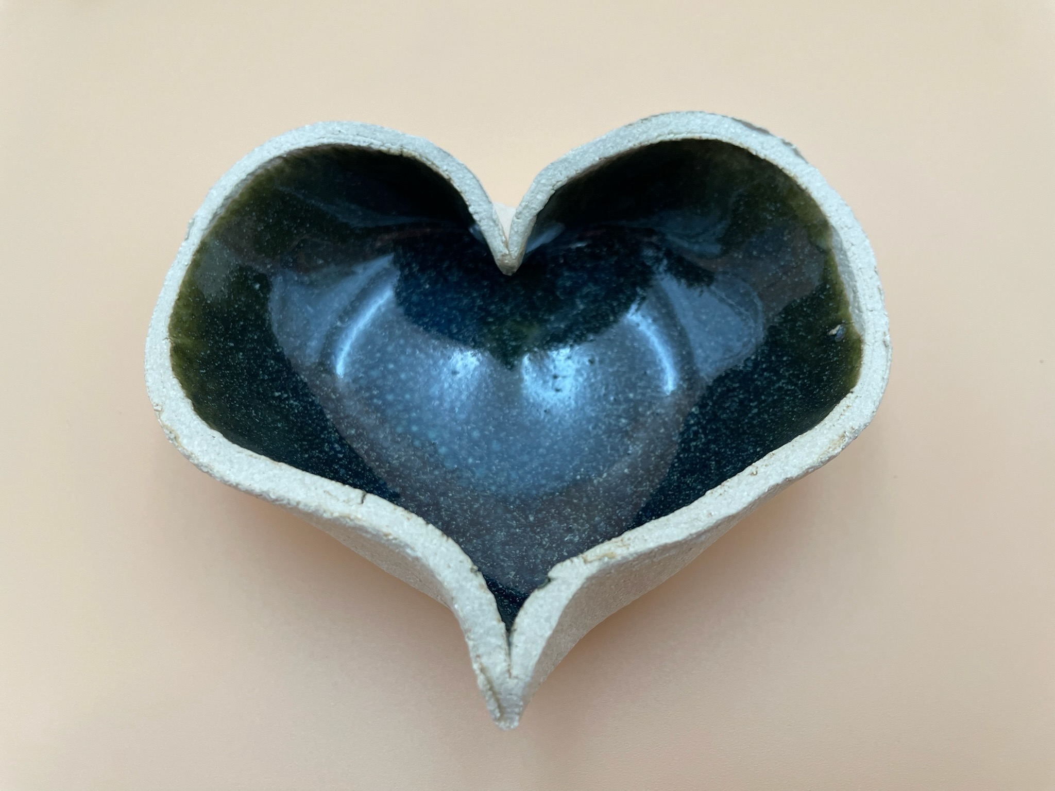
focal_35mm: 26
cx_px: 528
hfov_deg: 67.3
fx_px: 792
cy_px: 396
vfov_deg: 53.1
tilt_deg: -68.1
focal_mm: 4.2
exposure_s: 1/100
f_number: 1.6
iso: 125
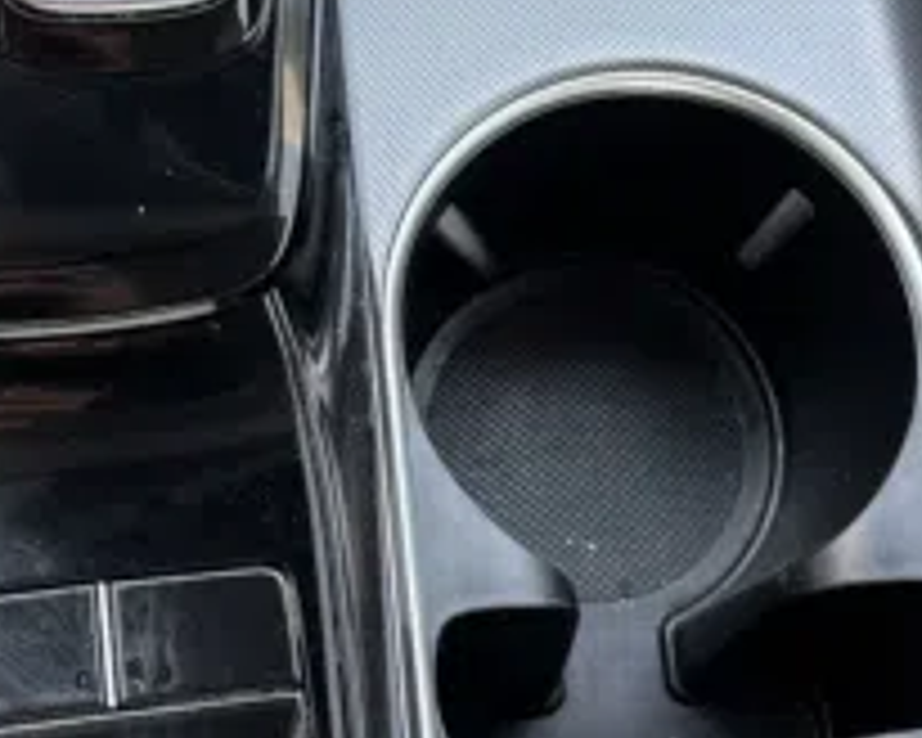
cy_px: 180
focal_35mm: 73
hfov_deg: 26.0
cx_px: 526
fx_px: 1992
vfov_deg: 20.8
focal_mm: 6.76
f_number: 1.78
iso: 200
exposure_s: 1/99
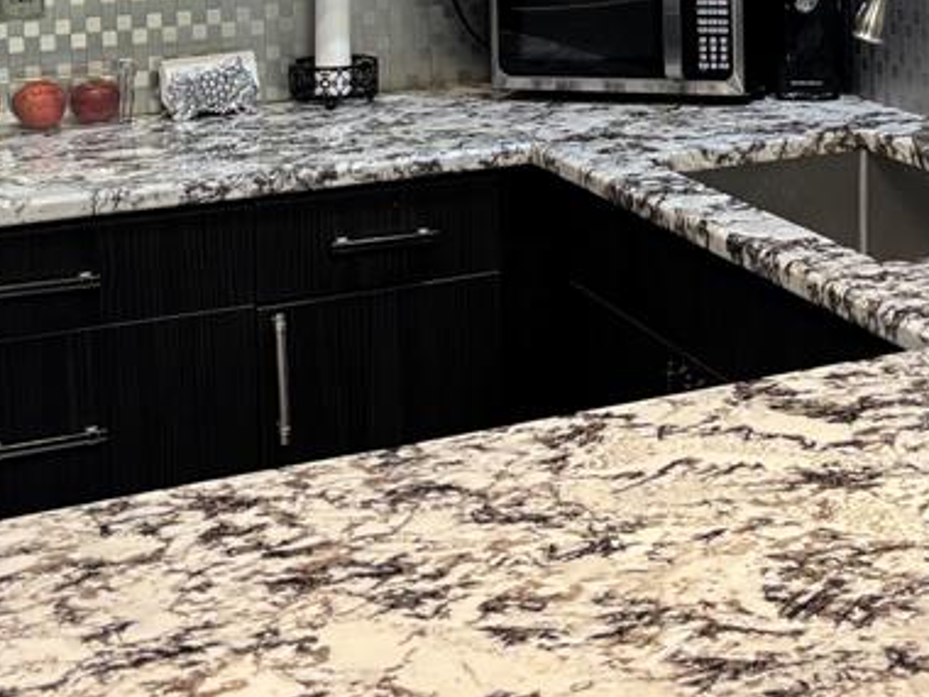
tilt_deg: -1.5
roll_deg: +1.0
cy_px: -142
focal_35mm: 70
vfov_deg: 19.7
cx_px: 765
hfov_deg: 27.1
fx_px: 1879
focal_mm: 5.96
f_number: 1.6
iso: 200
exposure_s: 1/60
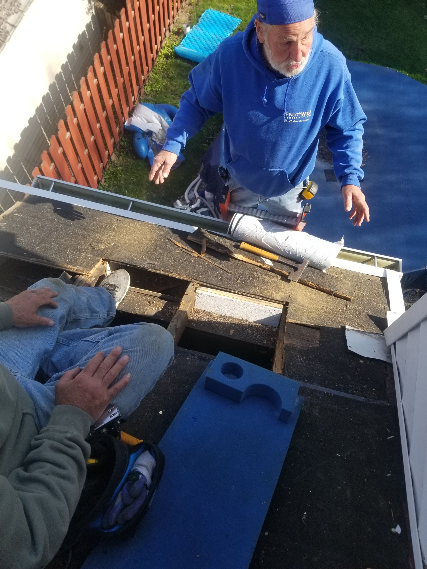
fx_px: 428
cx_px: 214
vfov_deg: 67.3
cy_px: 284
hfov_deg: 53.1
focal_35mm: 26
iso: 50
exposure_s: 1/1152
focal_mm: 4.25
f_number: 1.7
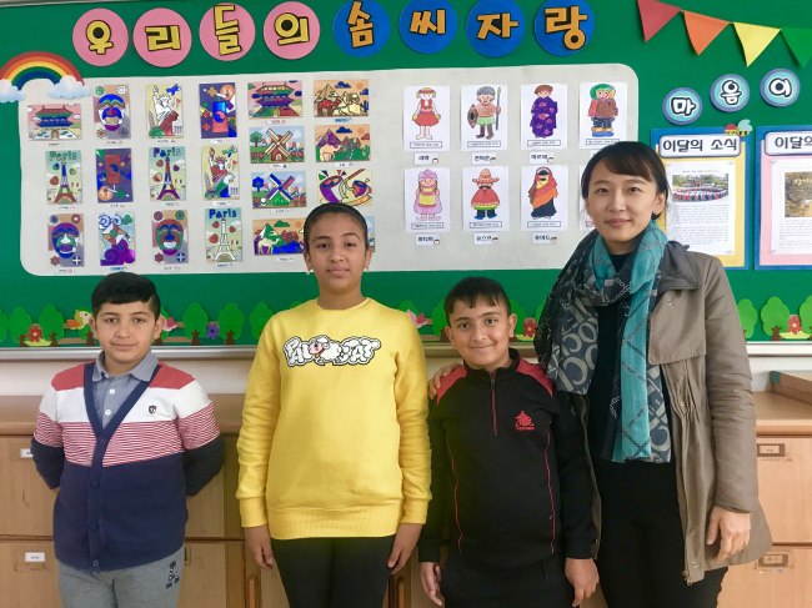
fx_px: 657
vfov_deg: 49.7
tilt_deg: -2.1
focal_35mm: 28
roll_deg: +1.3
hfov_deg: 63.5
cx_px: 406
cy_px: 304
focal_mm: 3.99
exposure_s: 1/30
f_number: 1.8
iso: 25
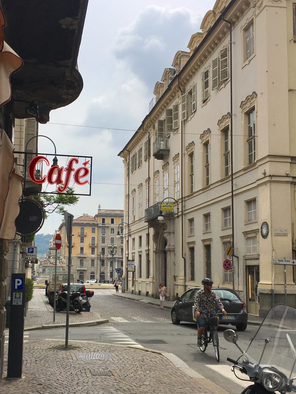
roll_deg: -1.3
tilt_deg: +7.5
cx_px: 109
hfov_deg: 34.2
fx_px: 479
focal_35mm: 42
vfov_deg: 44.7
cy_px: 220
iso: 25
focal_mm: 4.15
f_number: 2.2
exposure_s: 1/1923
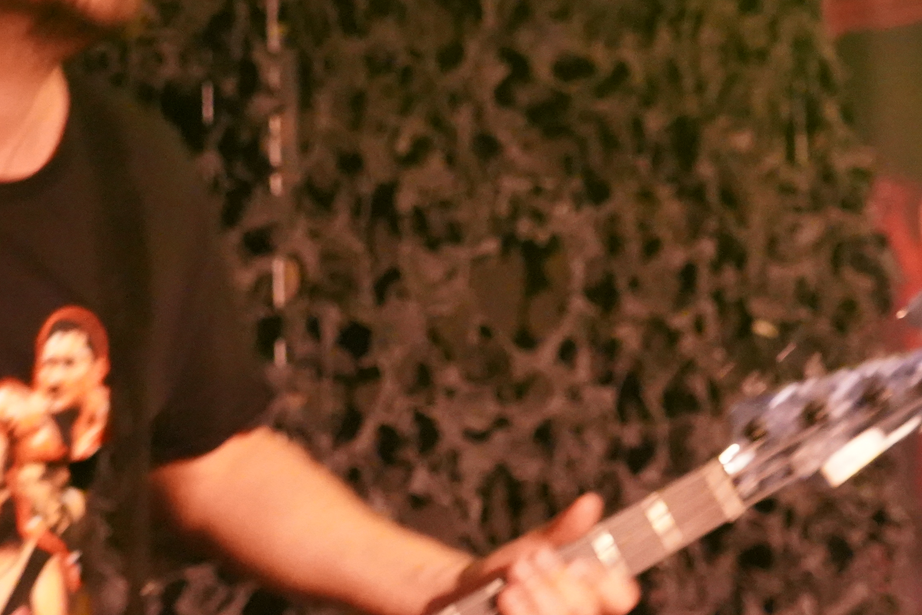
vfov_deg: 8.0
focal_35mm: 172
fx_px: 4405
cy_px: 348
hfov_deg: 11.9
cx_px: 259
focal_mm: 65
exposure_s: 1/50
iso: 12800
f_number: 4
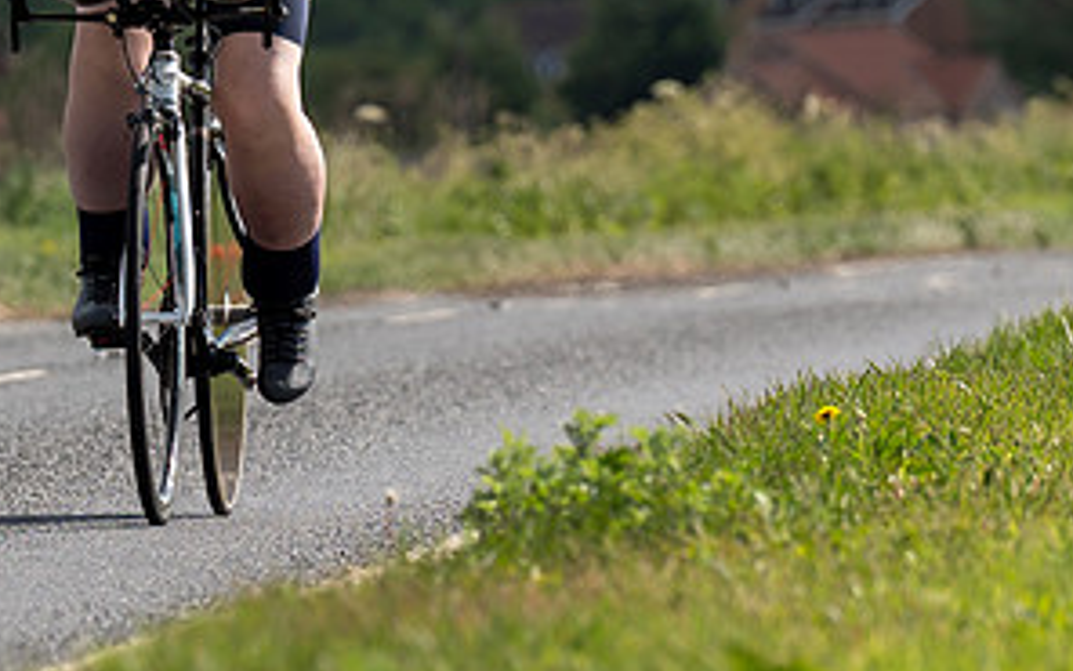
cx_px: 139
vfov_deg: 2.0
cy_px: 280
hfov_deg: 3.2
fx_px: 19037
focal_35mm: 651
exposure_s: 1/1000
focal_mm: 156
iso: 100
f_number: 4.5
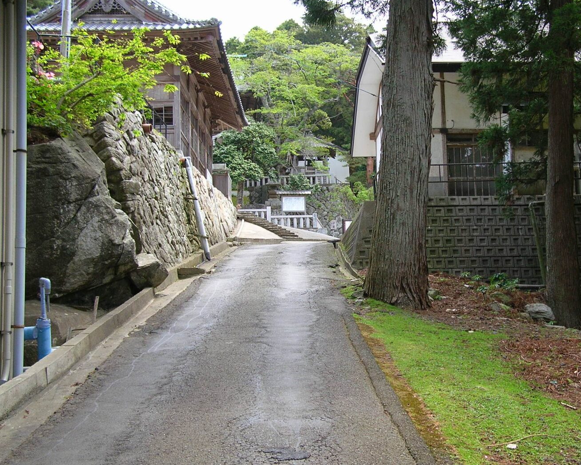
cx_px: 355
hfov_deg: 42.6
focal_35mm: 43
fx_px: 739
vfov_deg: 34.9
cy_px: 240
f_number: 2.7
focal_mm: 6
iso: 50
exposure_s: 1/186
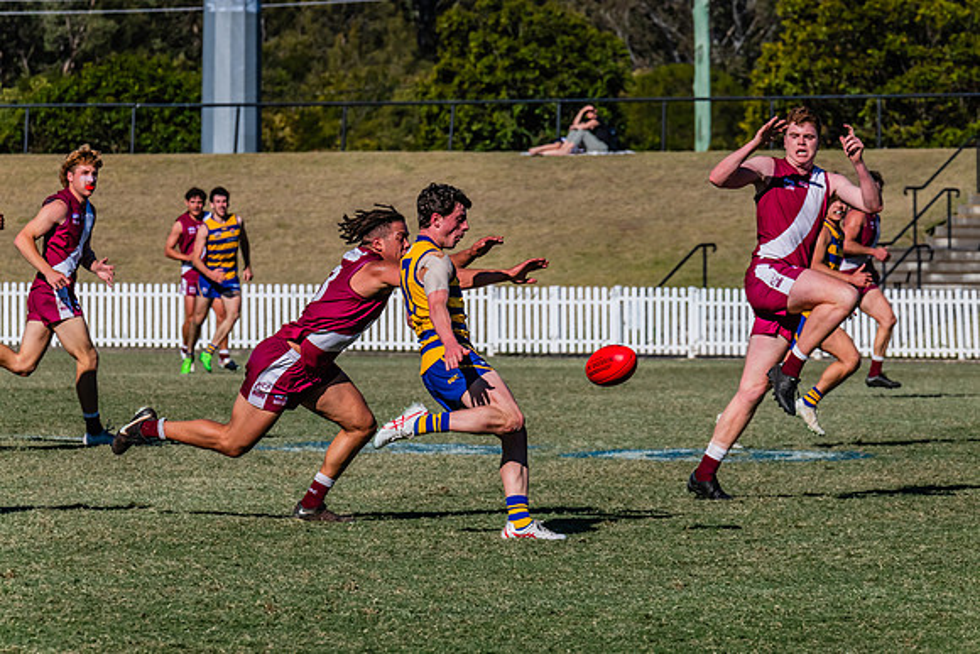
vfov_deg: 4.4
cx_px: 525
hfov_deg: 6.6
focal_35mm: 314
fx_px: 8541
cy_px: 331
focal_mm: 290
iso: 800
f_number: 14
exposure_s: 1/1600
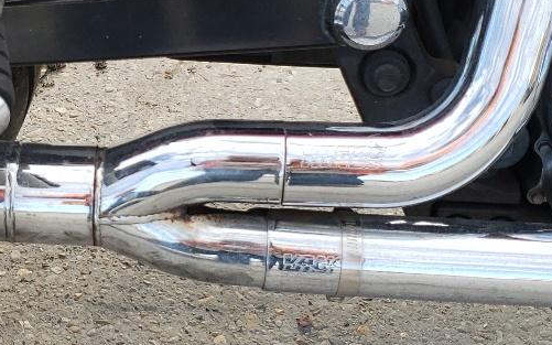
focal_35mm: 88
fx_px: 1324
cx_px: 65
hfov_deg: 23.0
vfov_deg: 14.8
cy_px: 127
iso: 50
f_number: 1.5
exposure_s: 1/588
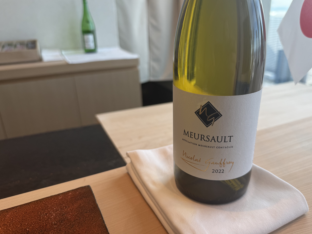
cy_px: 122
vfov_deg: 51.3
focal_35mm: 27
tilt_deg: -21.9
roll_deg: +1.1
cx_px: 173
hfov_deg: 65.1
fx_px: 243
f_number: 1.78
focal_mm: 6.76
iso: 80
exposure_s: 1/426
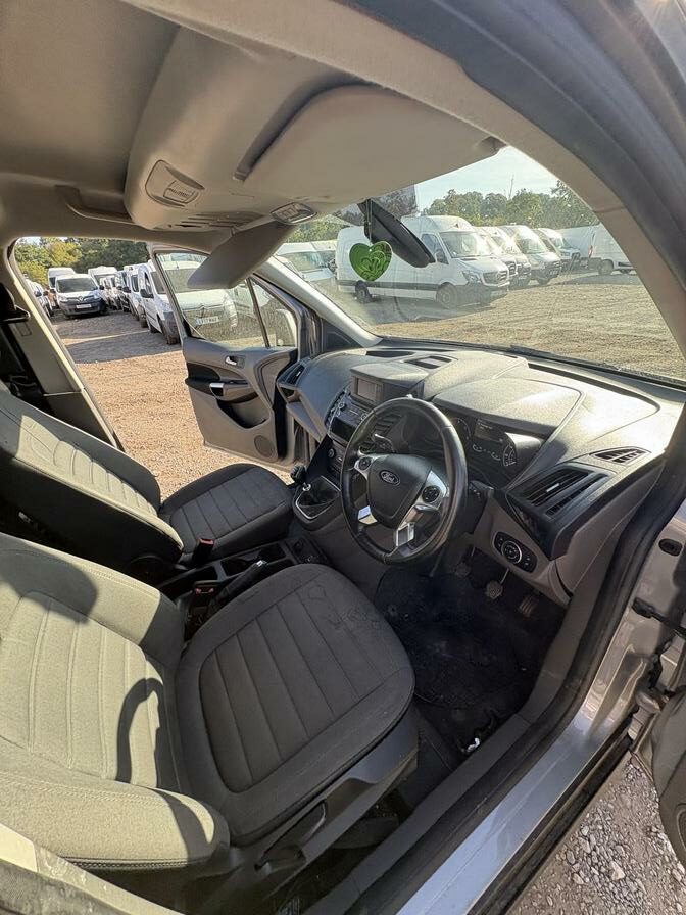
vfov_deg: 102.1
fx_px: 370
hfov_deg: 85.7
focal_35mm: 14
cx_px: 343
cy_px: 458
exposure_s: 1/137
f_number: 2.2
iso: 40
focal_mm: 2.22
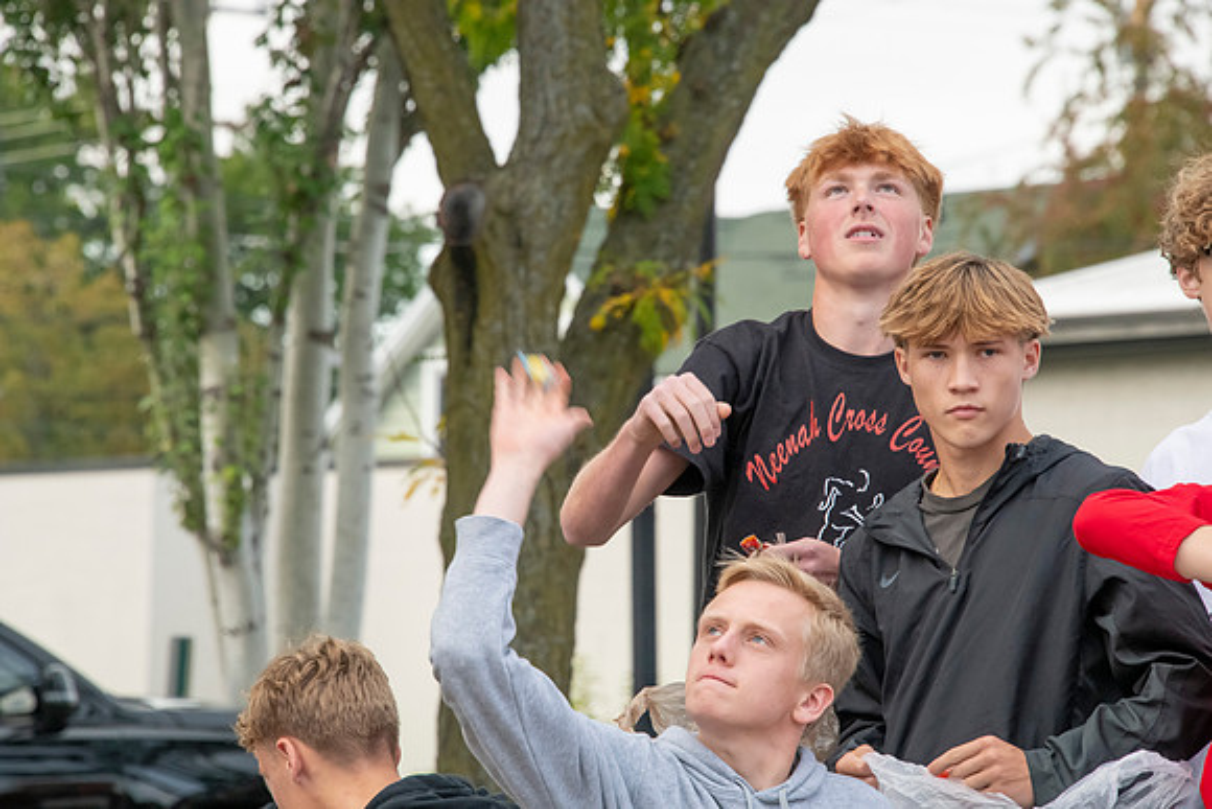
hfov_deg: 8.2
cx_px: 606
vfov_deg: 5.5
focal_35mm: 250
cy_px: 404
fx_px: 8418
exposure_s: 1/320
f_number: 11
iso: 3200
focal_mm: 250
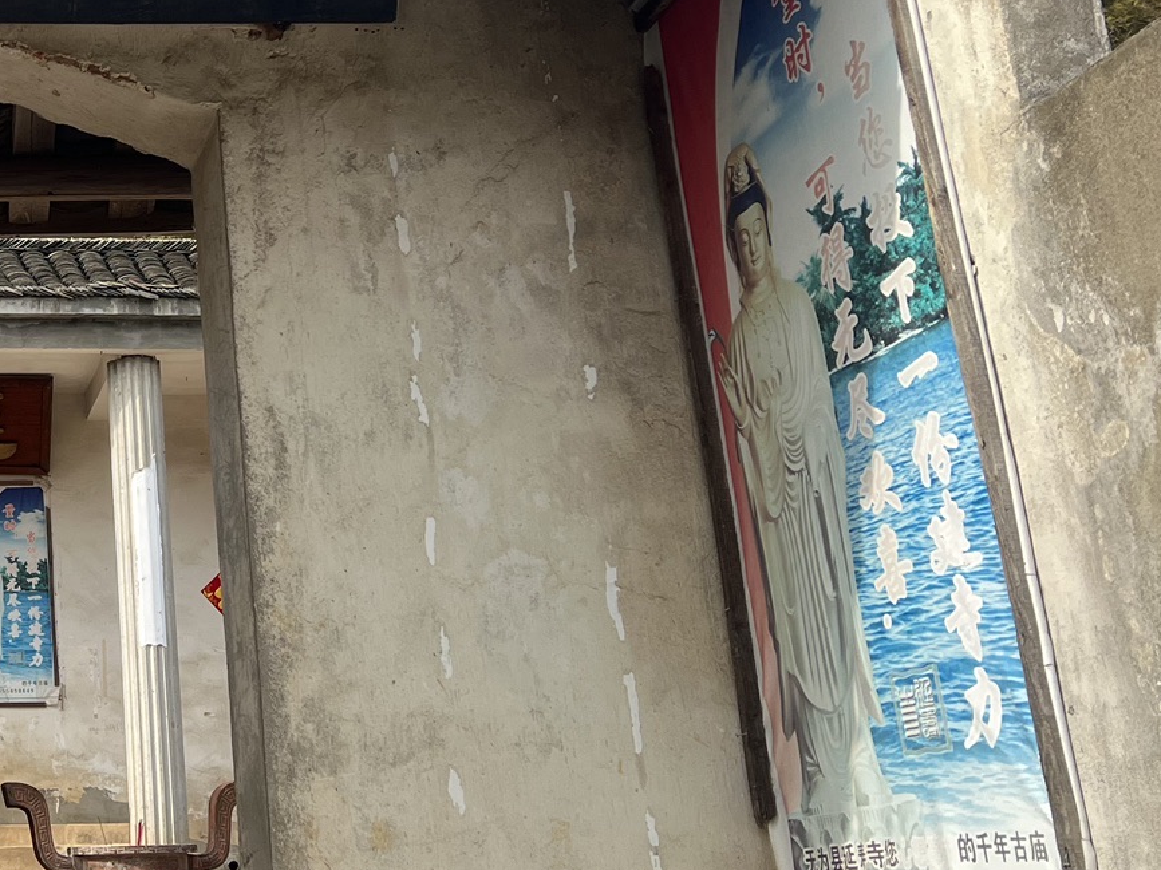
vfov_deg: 24.0
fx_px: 2012
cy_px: 157
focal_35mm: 60
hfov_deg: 29.4
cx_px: -80
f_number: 1.5
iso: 50
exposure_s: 1/1511
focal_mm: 5.7
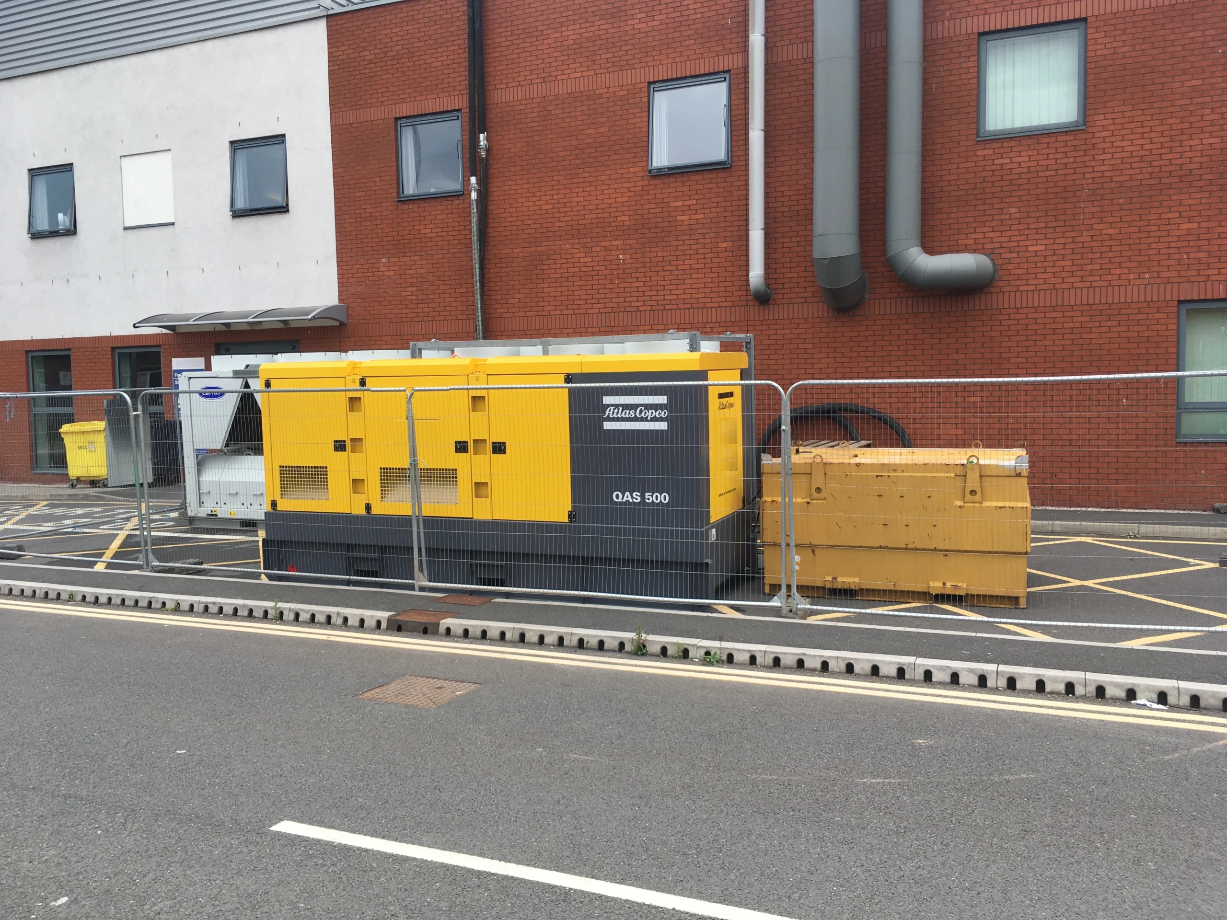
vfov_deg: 48.2
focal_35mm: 29
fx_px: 1028
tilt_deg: -1.9
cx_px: 614
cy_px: 460
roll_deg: +1.1
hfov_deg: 61.7
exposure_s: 1/217
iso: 25
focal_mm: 4.15
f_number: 2.2
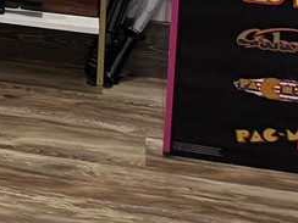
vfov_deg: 7.4
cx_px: -453
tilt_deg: -6.1
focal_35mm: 189
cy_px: -302
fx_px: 1627
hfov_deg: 9.2
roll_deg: -0.6
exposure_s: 1/60
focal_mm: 6.76
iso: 250
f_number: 1.78
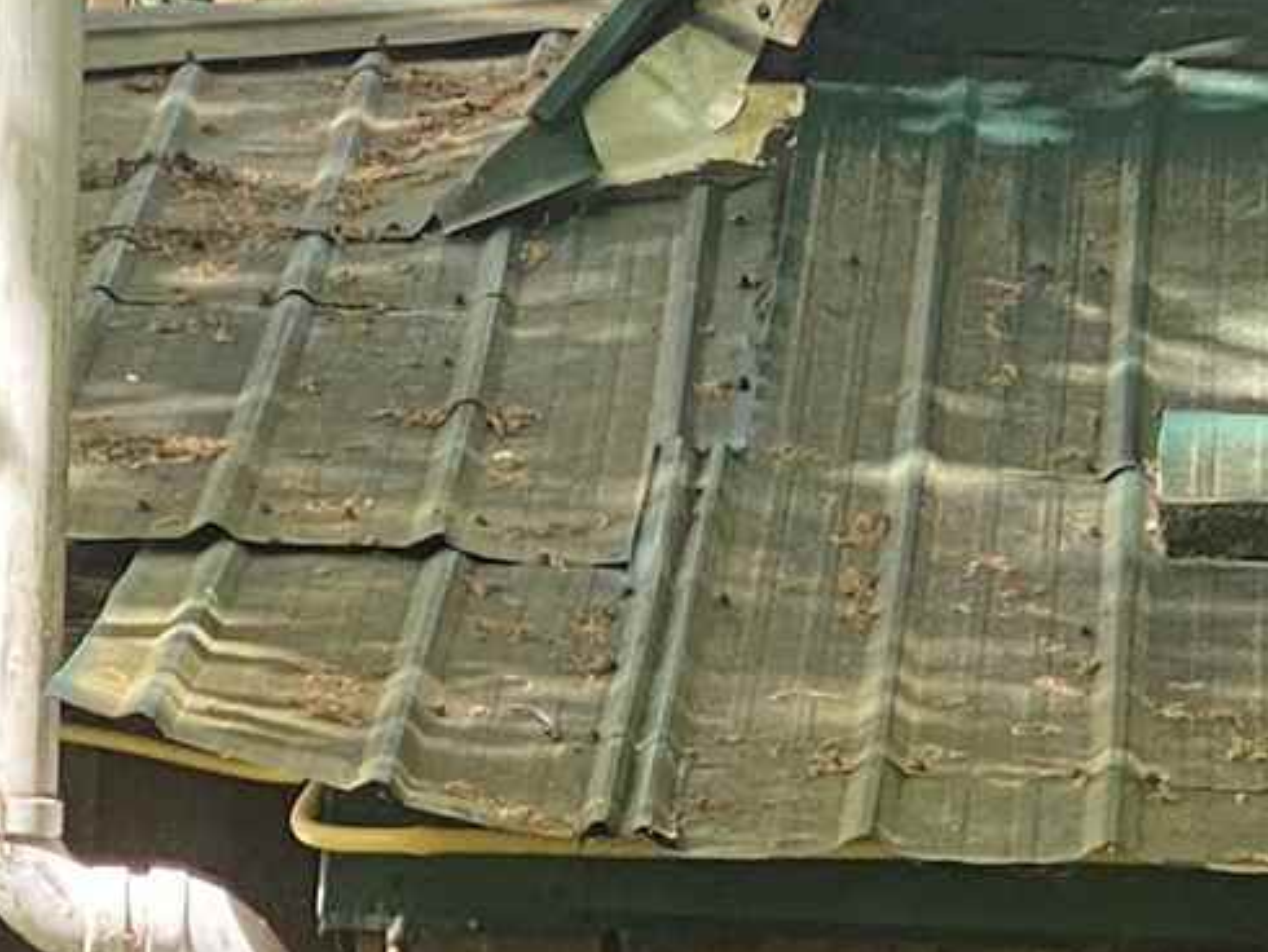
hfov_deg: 6.1
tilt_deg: -1.1
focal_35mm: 326
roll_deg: -4.0
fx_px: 11947
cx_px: 31
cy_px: 1503
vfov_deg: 4.5
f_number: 2
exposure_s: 1/160
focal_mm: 6
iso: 20
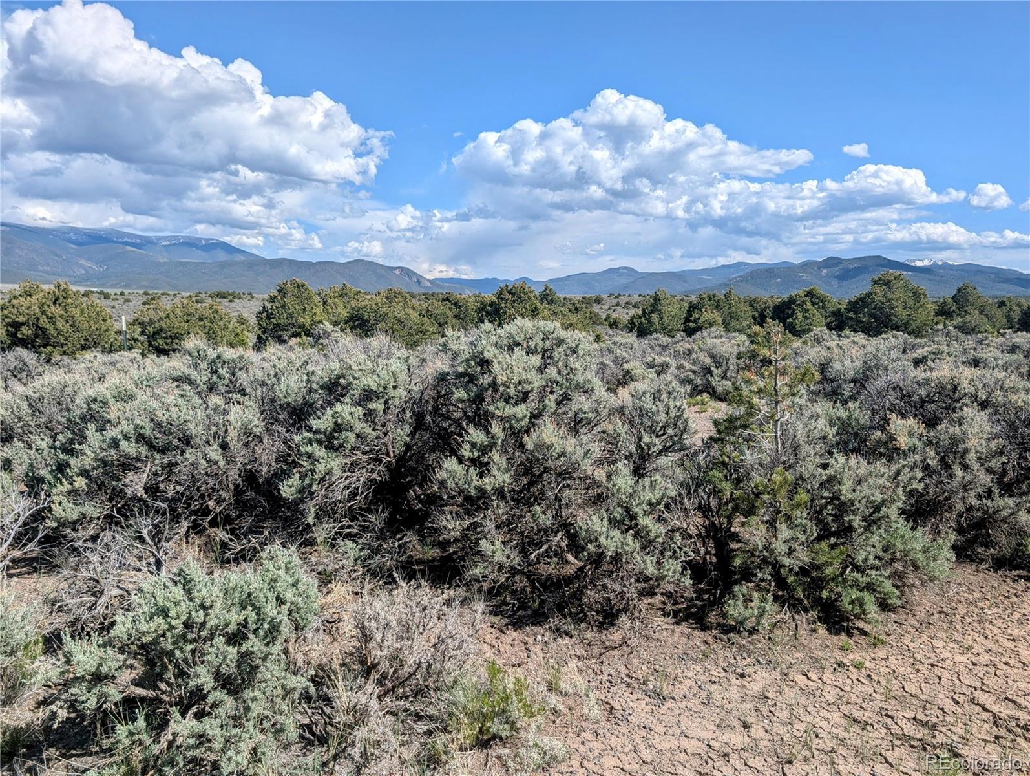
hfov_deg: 71.5
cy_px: 388
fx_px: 715
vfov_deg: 56.9
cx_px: 515
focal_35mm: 24
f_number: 1.68
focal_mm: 6.9
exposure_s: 1/1497
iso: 21
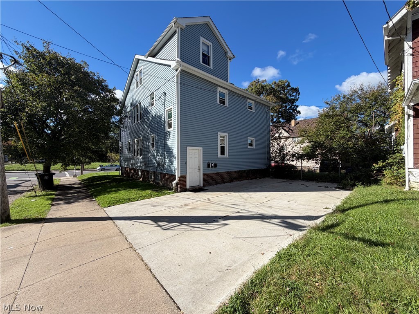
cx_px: 210
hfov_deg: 102.1
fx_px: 169
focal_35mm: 14
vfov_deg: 85.7
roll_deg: -0.1
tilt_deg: +0.9
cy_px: 157
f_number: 2.2
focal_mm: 2.22
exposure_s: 1/770
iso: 32
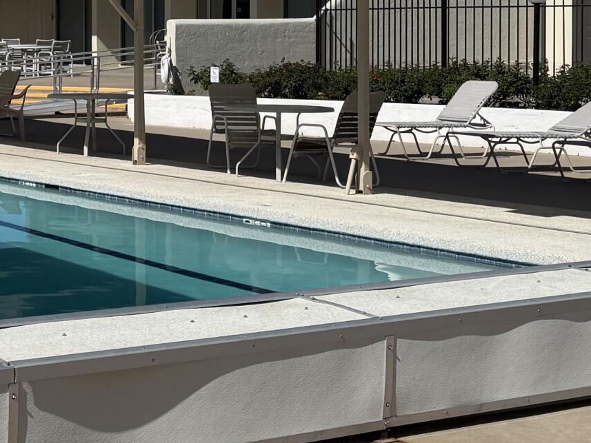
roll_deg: +0.3
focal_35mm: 84
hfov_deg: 20.6
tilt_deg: +0.1
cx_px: -234
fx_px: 1434
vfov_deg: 17.3
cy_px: 54
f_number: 1.78
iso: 80
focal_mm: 6.76
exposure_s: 1/11905
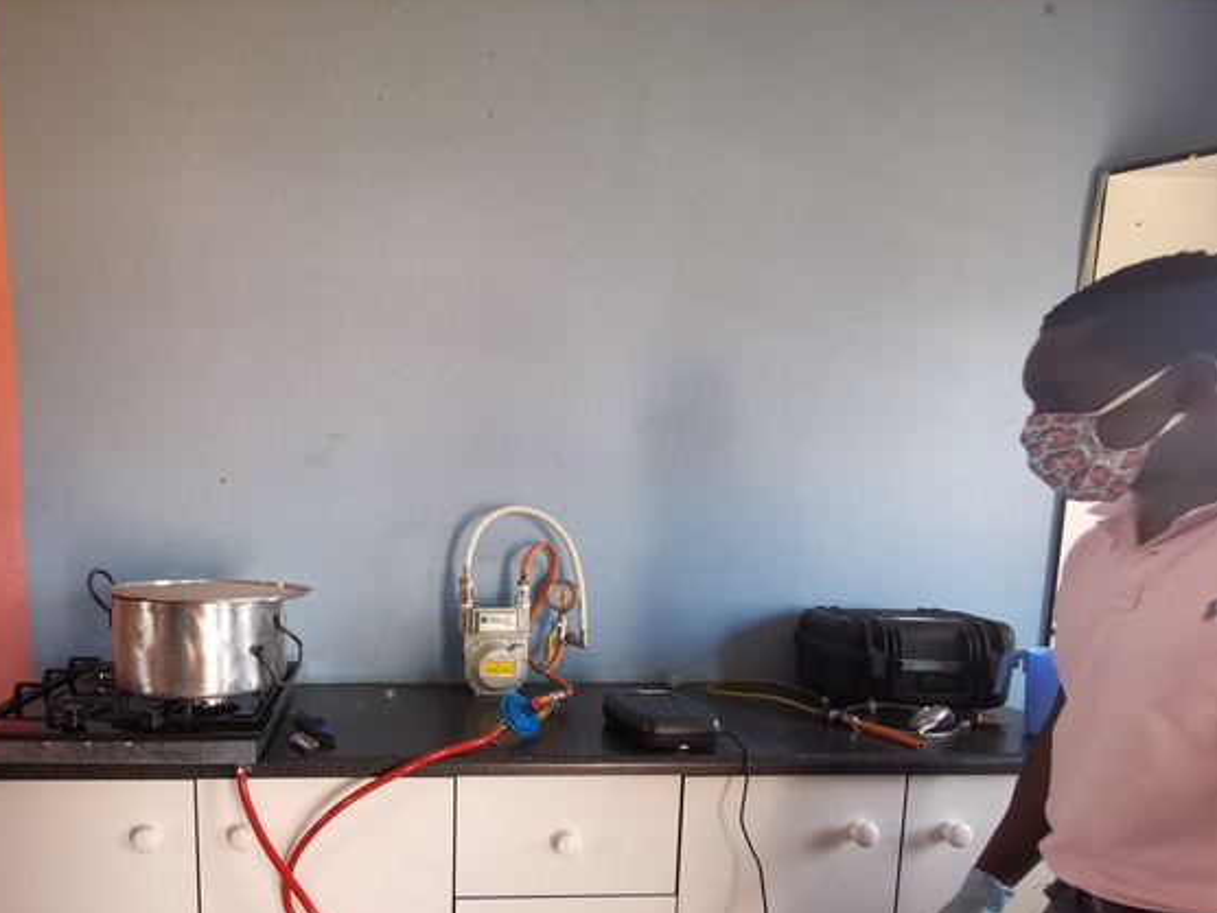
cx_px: 387
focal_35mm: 22
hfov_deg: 73.6
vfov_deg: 59.7
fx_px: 773
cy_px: 605
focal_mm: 2.35
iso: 200
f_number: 2.2
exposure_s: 1/50
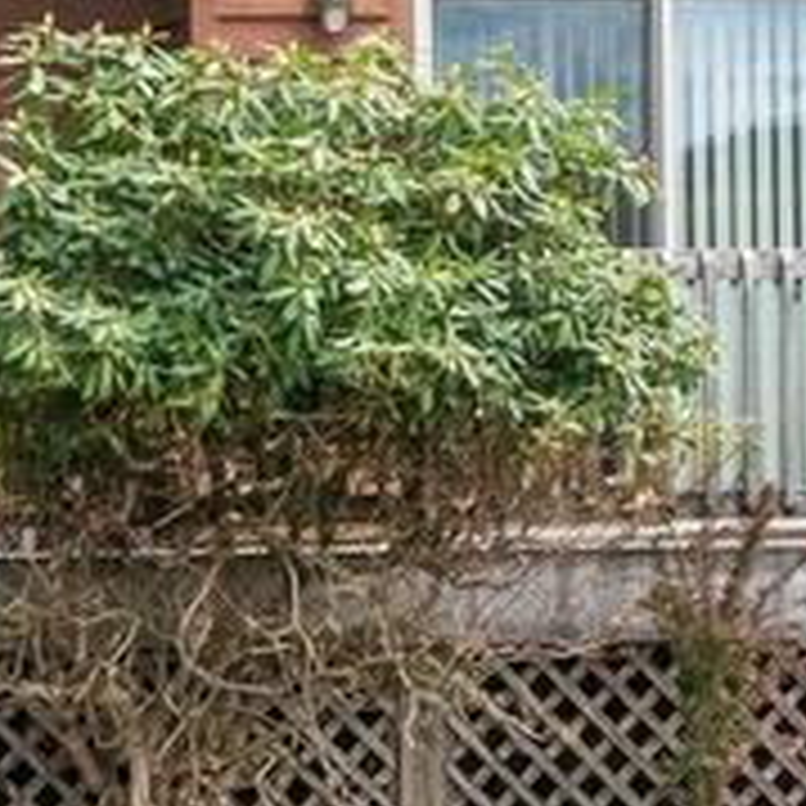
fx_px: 6480
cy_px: -441
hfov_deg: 7.1
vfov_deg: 7.0
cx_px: 946
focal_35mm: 246
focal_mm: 24
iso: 500
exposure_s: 1/250
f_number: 8
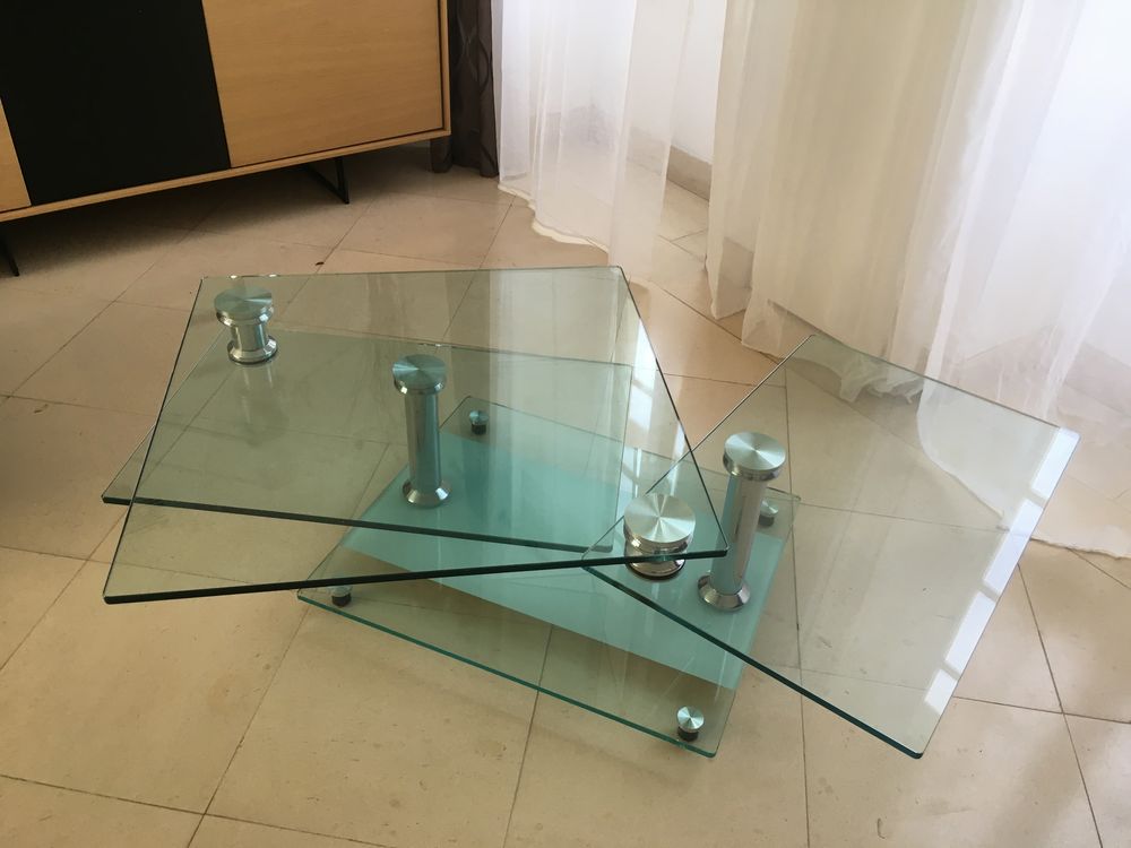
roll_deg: -3.0
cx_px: 566
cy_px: 424
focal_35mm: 29
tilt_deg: -36.9
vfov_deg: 48.2
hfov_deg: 61.7
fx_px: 948
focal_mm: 4.15
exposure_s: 1/33
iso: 25
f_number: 2.2
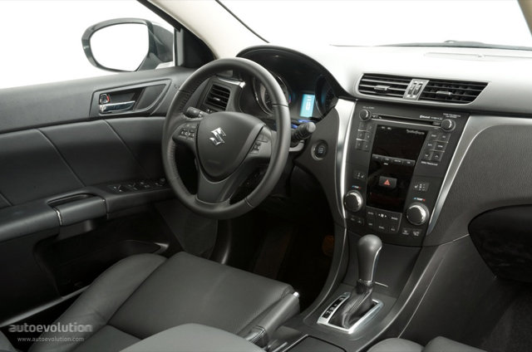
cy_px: 176
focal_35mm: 50
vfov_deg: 26.9
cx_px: 266
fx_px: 737
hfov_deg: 39.7
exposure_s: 5
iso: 200
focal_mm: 50
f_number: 18
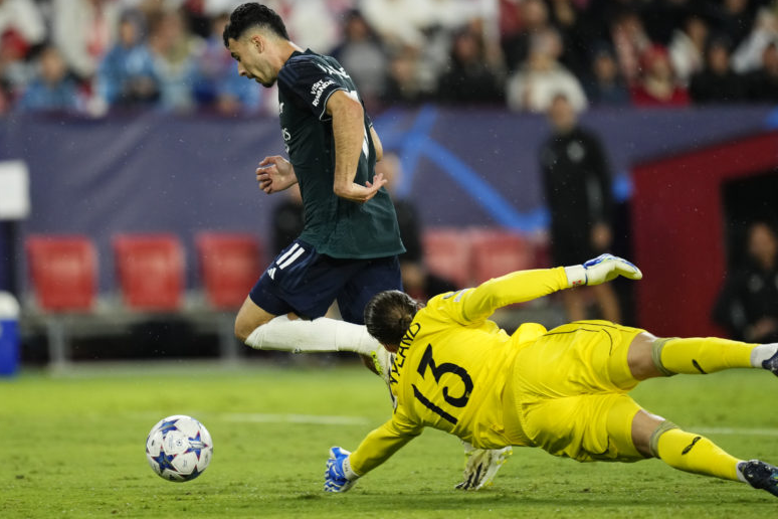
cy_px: 187
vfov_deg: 2.6
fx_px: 11431
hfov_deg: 3.9
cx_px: 368
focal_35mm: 529
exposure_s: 1/1600
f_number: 2.8
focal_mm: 400
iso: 2500
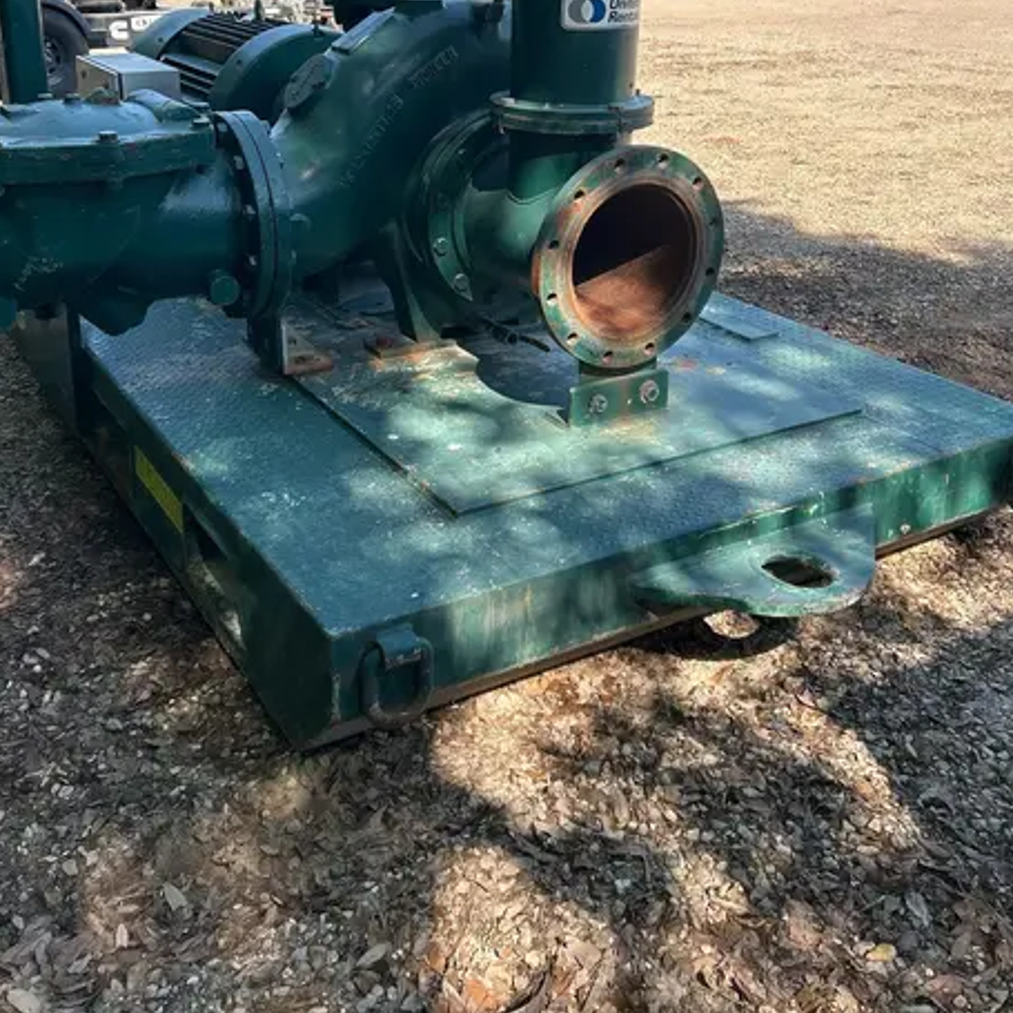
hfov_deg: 44.9
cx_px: 463
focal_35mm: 37
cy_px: 299
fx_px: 1225
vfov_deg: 44.0
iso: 50
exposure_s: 1/1079
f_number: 1.5
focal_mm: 5.7
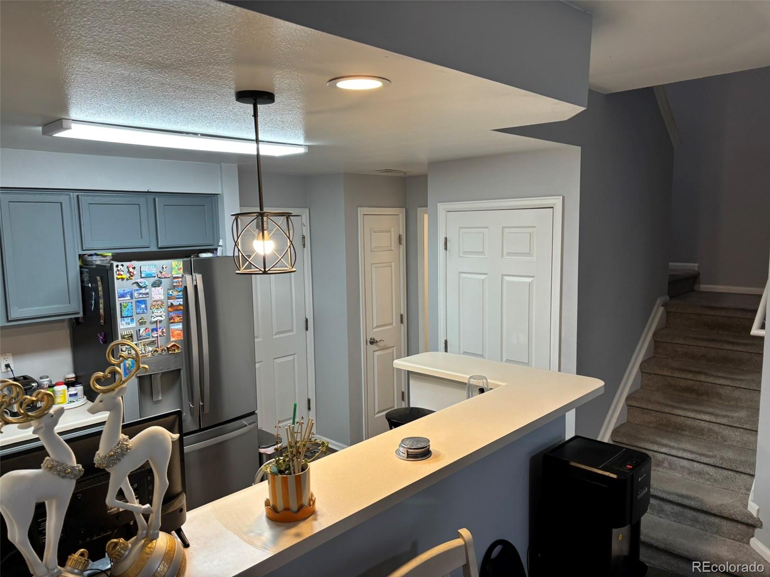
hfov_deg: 67.3
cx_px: 385
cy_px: 288
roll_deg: +1.0
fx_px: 578
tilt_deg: -6.5
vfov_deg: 53.1
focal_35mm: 26
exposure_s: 1/60
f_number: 1.6
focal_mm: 5.96
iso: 80
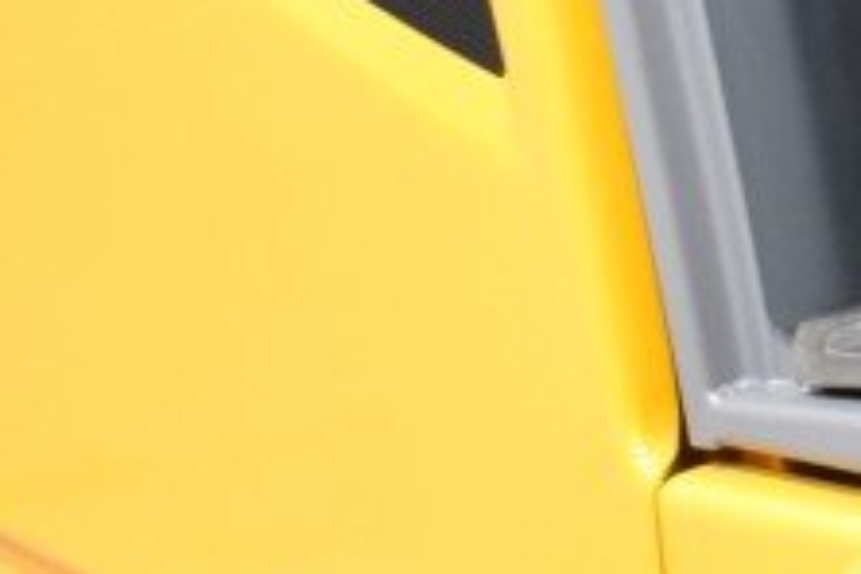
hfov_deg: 8.5
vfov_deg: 6.2
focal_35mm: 219
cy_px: 679
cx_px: 2164
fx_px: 5230
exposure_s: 1/25
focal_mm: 27
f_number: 5
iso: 1600
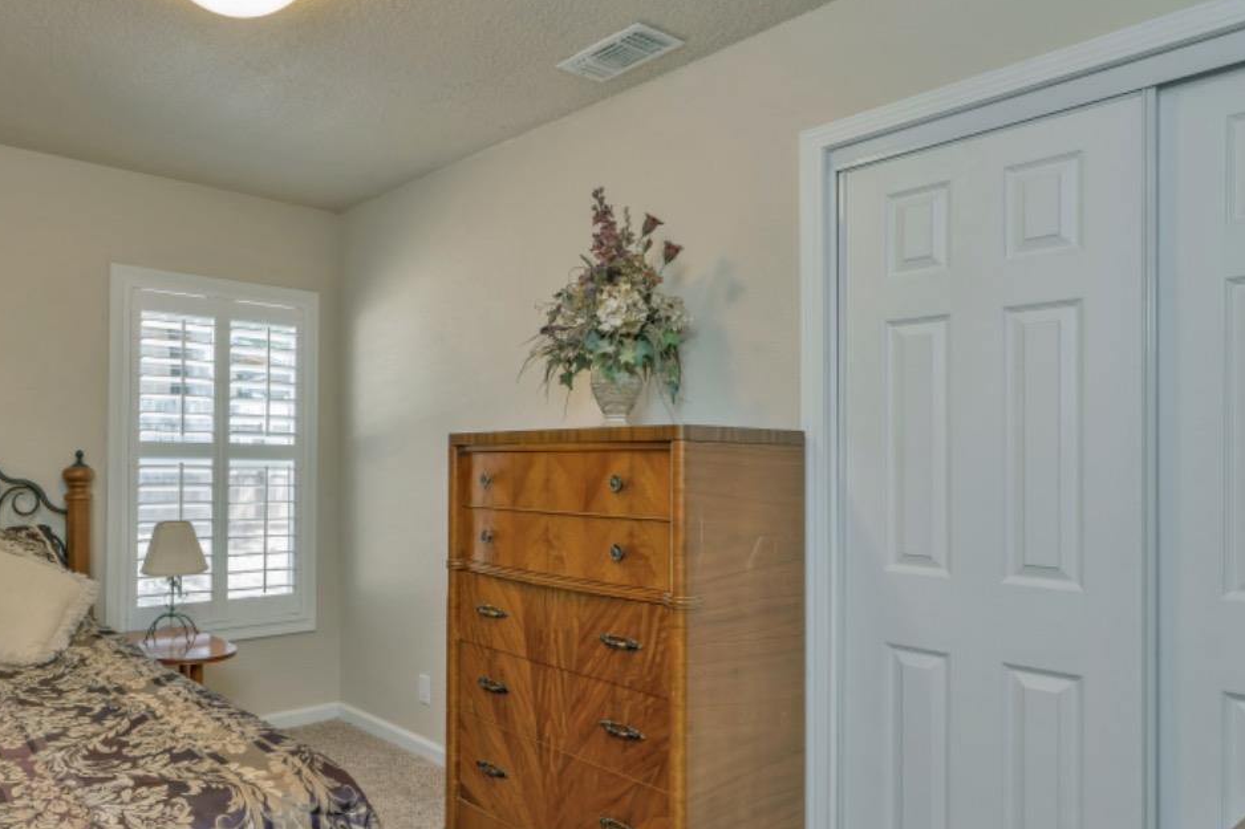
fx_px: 830
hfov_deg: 71.4
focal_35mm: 24
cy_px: 442
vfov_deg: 53.1
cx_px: 406
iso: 320
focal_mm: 15
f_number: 6.3
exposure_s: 1/20
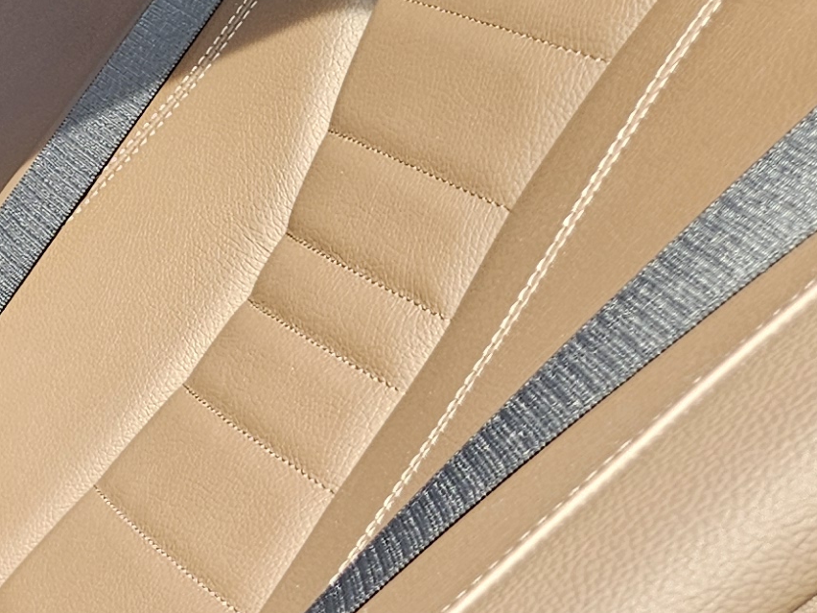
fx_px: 2549
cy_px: 592
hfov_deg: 14.9
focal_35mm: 108
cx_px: -815
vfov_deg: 13.5
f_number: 1.8
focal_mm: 5.4
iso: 50
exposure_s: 1/207
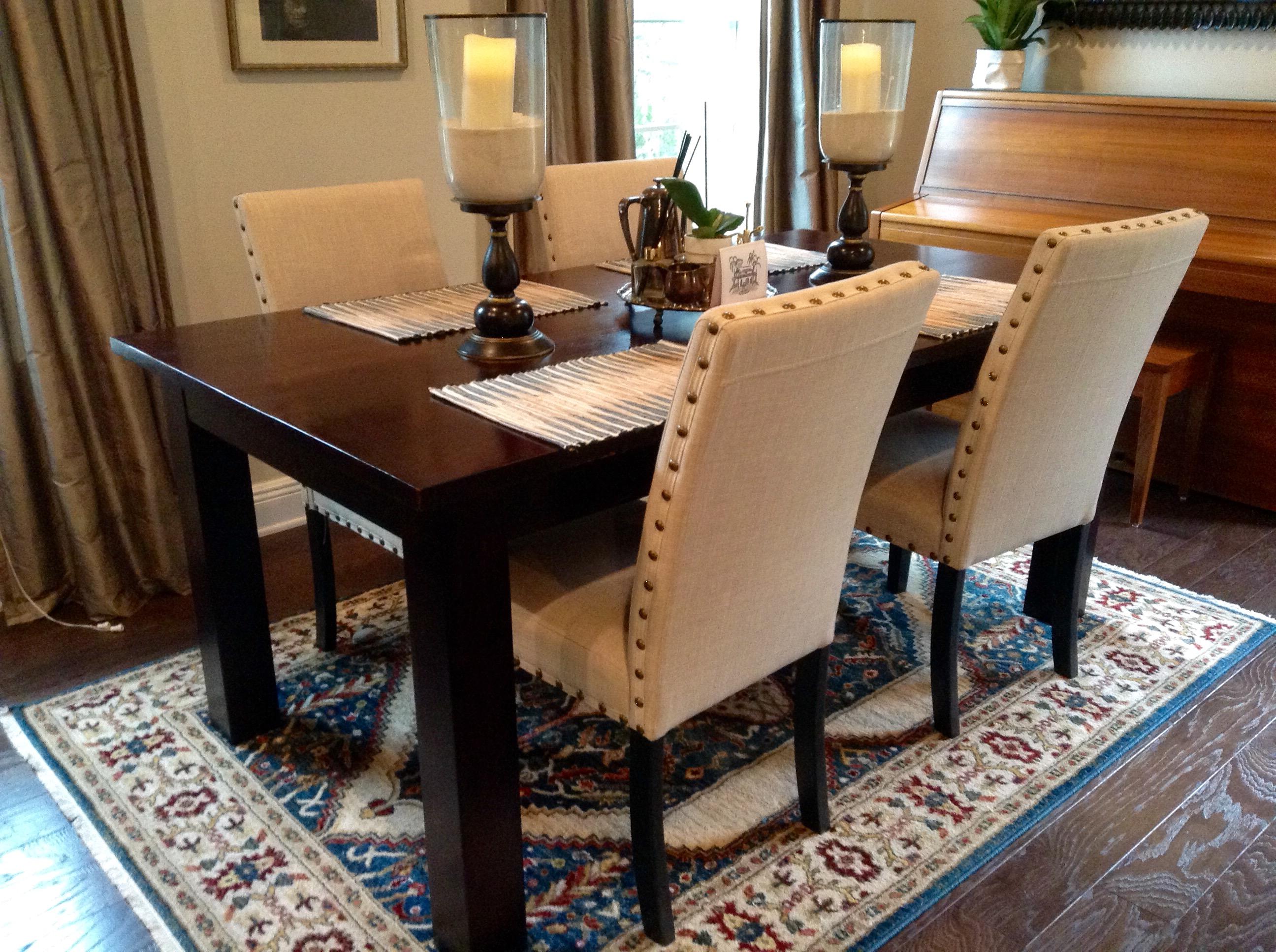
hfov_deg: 55.4
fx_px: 1215
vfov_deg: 42.8
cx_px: 638
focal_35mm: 33
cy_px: 476
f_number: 2.4
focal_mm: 3.3
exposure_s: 1/20
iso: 200
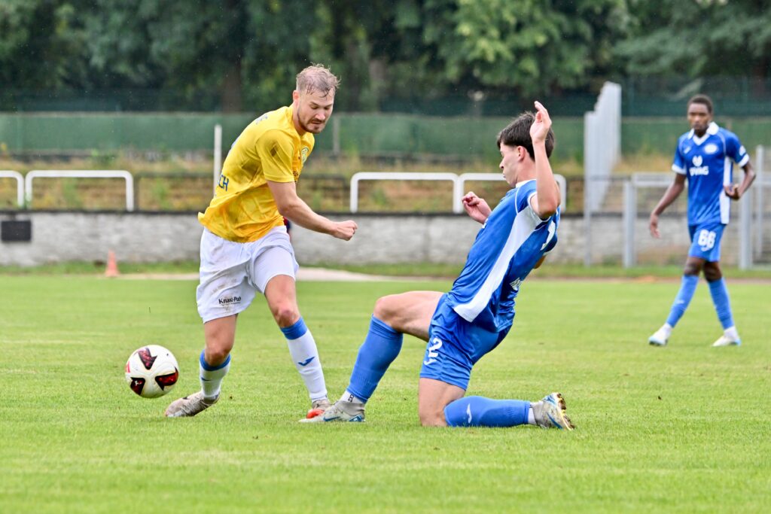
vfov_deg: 6.2
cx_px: 386
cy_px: 257
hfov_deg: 9.4
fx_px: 4712
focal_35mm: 220
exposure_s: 1/1600
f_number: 5.3
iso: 2000
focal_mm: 220
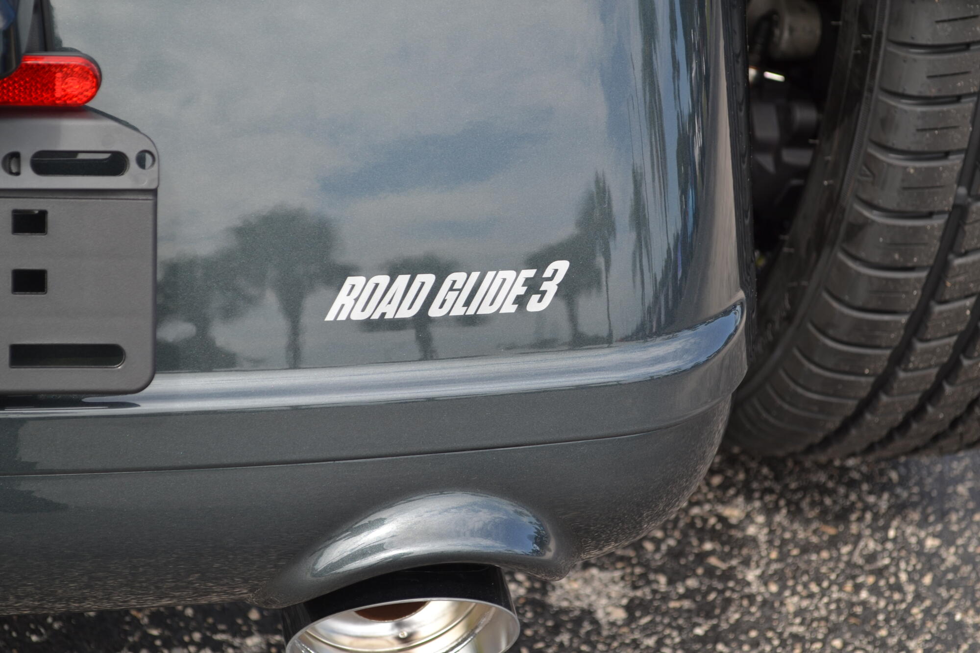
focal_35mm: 82
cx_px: 490
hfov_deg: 24.6
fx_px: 2245
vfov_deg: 16.6
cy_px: 326
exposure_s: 1/125
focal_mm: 55
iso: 100
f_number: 5.6
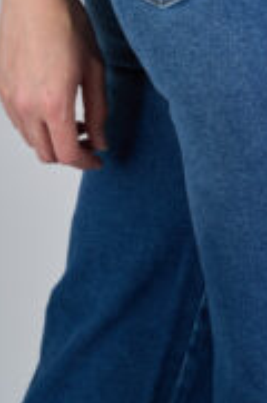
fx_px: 1667
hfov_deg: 9.1
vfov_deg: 13.5
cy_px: -38
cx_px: 220
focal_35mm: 149
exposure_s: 1/200
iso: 100
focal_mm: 59.9
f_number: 13
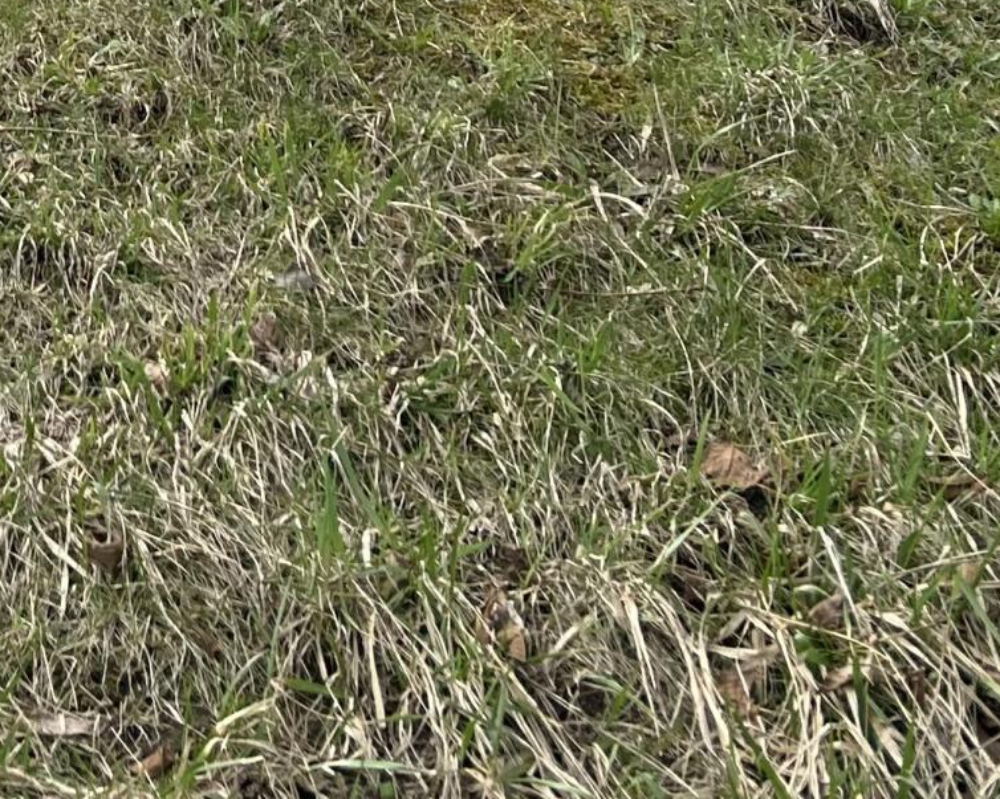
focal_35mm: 101
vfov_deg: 13.7
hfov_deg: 17.9
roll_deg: -0.2
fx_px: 2989
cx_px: -271
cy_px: -615
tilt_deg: +9.3
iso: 50
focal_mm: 5.7
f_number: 1.5
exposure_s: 1/3704
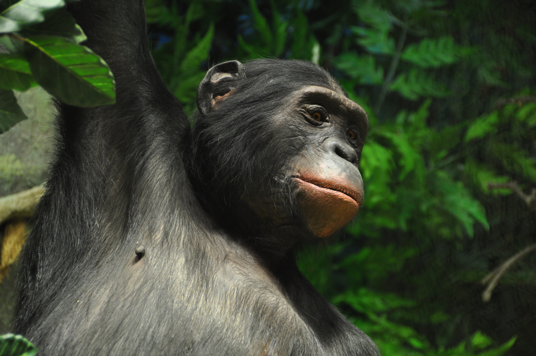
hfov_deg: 10.6
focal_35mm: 195
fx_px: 2900
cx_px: 268
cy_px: 178
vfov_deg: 7.0
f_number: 5.6
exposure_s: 1
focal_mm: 130
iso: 400
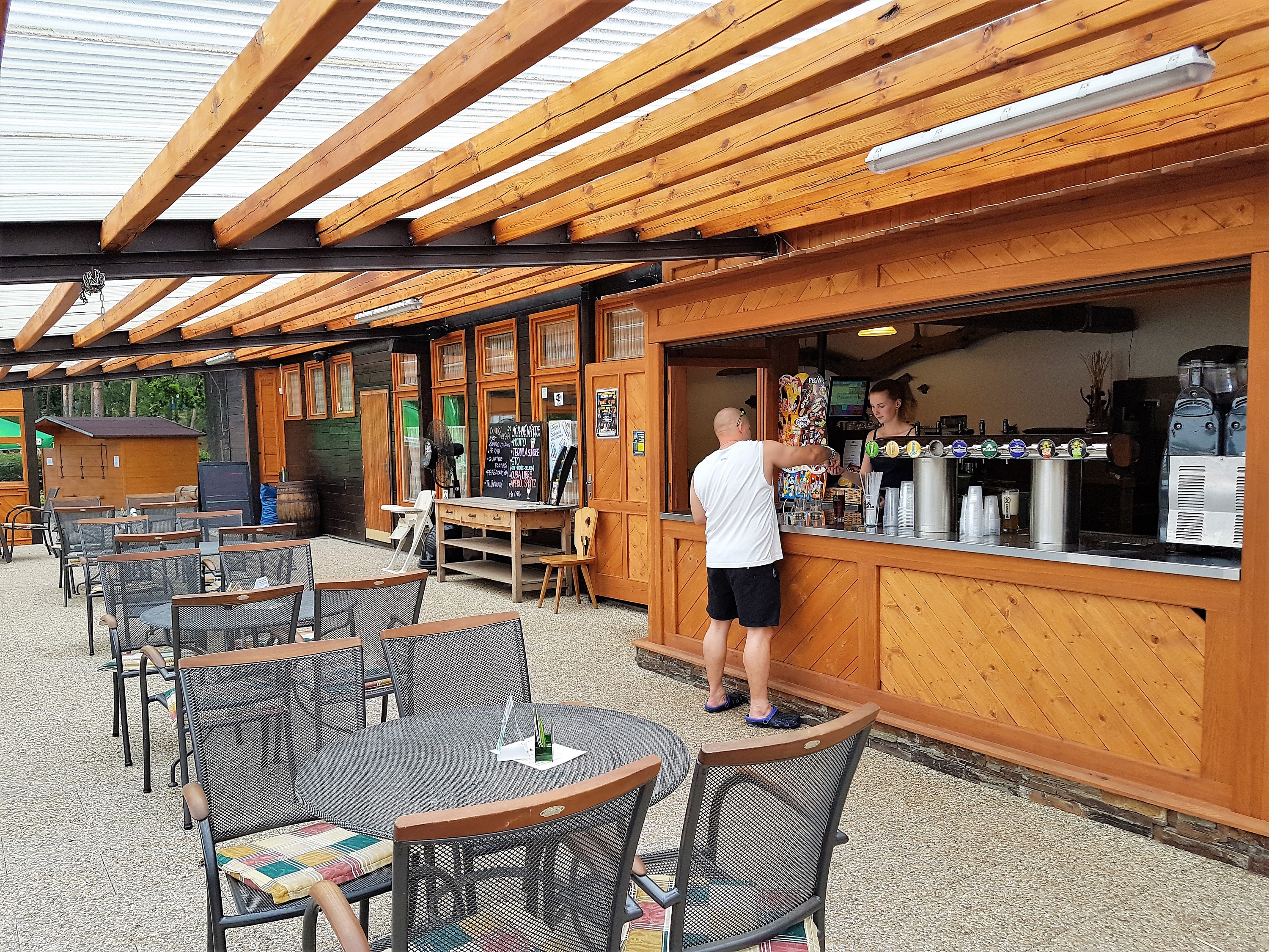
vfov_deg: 53.1
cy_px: 476
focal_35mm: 26
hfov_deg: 67.3
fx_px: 953
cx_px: 634
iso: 40
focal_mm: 4.2
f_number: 1.7
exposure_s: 1/164
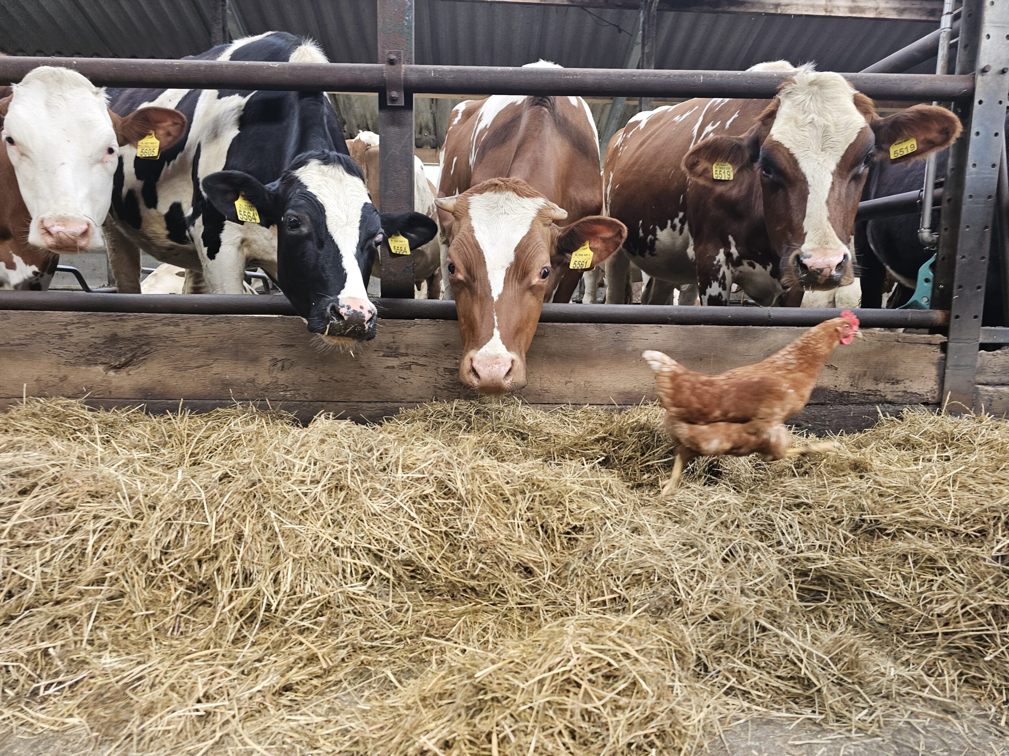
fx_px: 670
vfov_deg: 58.9
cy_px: 378
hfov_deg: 73.9
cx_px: 504
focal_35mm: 23
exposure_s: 1/180
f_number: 1.7
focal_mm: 6.3
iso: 80
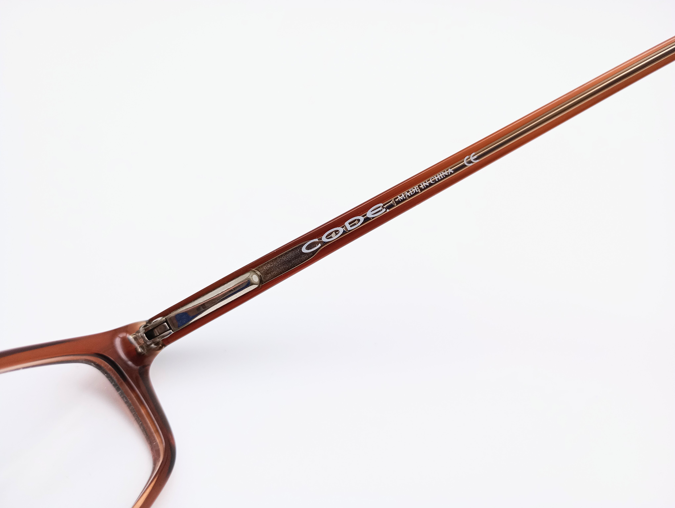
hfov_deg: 63.4
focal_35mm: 28
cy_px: 254
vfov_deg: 49.9
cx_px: 338
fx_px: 547
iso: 100
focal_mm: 4.27
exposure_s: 1/134
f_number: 1.8
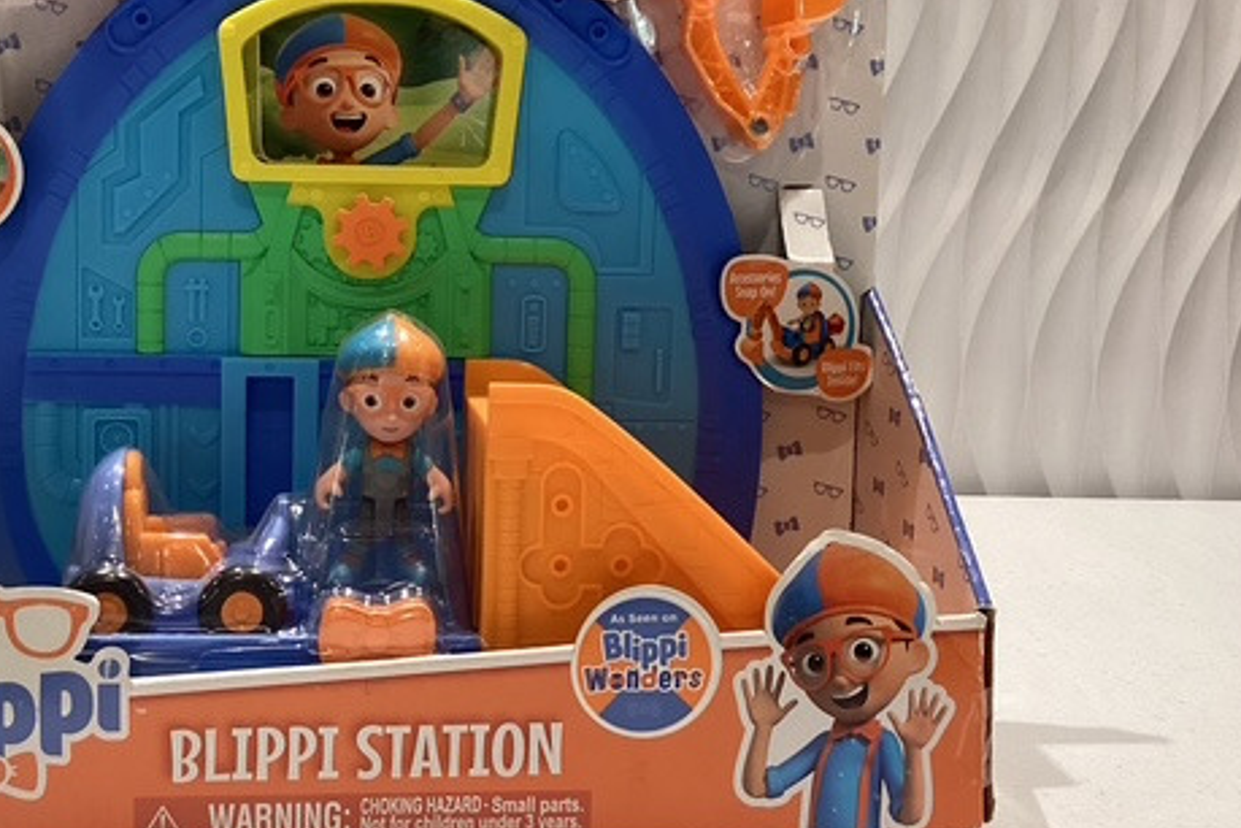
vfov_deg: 29.8
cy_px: 322
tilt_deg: -8.3
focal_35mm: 45
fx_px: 1551
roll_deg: +0.1
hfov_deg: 43.0
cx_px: 416
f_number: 2.4
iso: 160
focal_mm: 3.3
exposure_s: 1/60
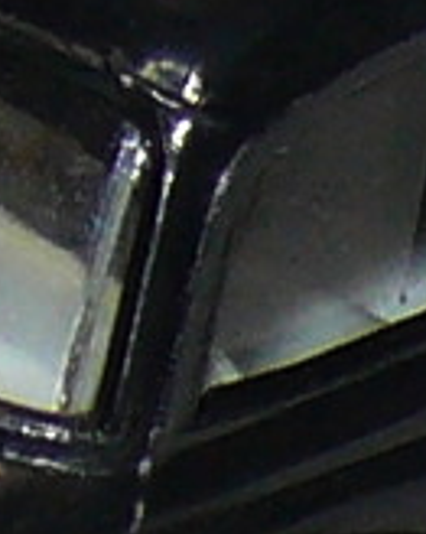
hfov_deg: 1.2
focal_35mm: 1308
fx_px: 20633
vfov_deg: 1.5
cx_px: 520
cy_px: 176
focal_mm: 16.2
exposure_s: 1/30
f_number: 4
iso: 100
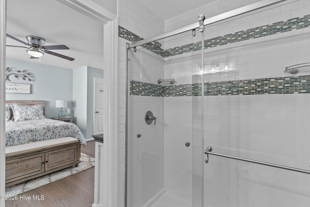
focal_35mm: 17
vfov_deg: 70.4
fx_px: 146
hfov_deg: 93.3
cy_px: 104
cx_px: 155
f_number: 5.6
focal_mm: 17
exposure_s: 1/10
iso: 1000
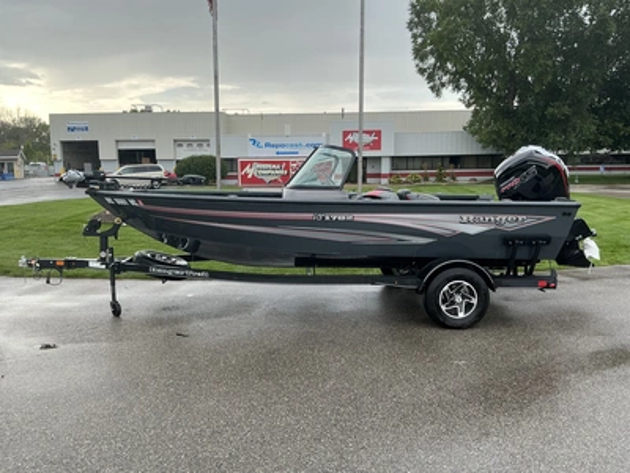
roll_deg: +1.2
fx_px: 510
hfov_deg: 63.4
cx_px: 315
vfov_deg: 49.7
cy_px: 236
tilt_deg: -7.7
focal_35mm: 28
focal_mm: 3
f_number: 1.8
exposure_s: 1/159
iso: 20
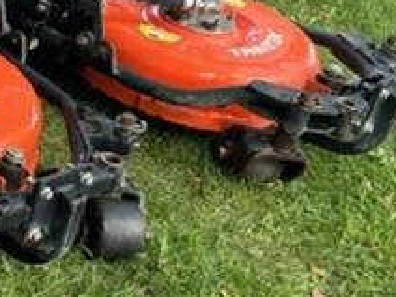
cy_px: 62
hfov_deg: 18.1
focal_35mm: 98
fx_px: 1121
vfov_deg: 15.0
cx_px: -176
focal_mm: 5.7
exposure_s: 1/172
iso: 40
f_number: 1.5
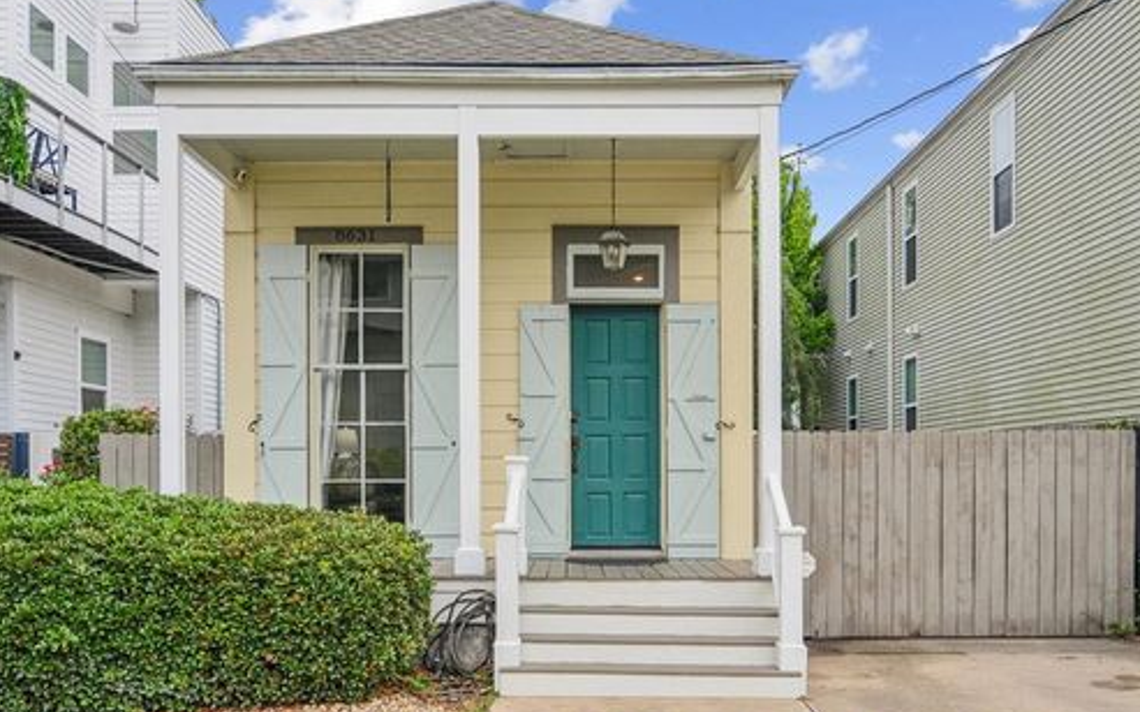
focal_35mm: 31
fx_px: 963
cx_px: 573
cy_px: 353
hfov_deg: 61.2
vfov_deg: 40.6
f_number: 5
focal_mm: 20
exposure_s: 1/1000
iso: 800
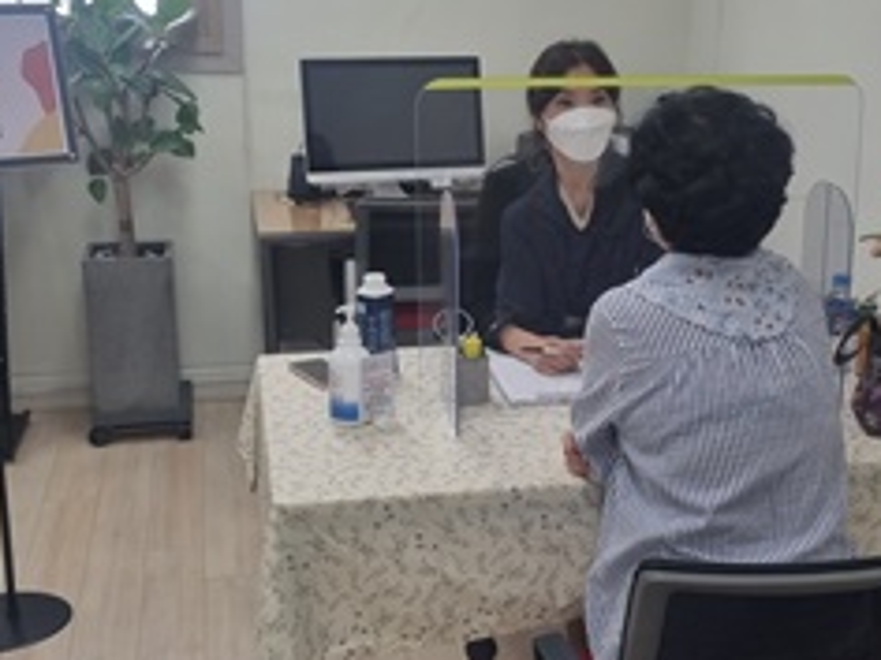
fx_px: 1400
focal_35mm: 55
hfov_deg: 34.7
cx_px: 556
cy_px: 311
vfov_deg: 26.6
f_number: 1.8
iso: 64
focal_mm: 5.4
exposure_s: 1/120
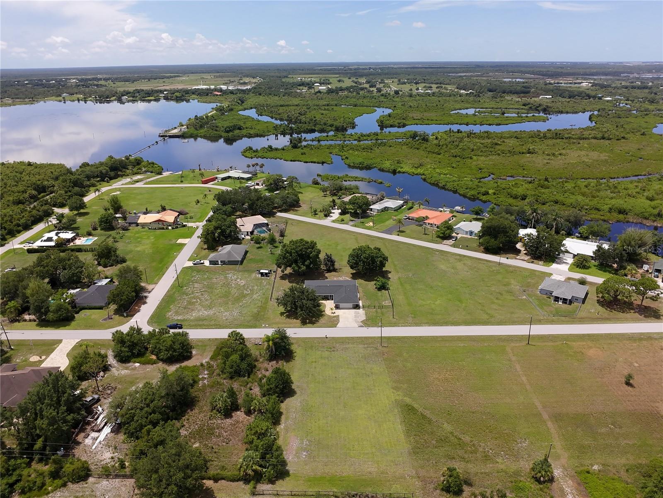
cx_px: 332
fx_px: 460
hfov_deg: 71.6
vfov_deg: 56.8
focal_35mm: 24
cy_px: 249
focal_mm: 4.55
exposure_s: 1/1000
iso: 110
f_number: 2.8
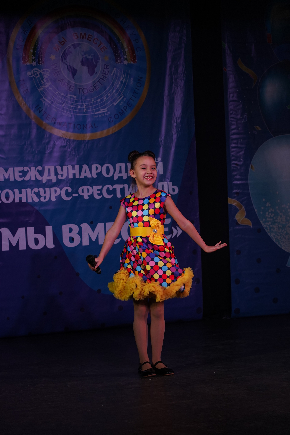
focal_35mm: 75
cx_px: 145
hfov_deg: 18.2
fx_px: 906
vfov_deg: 27.0
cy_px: 218
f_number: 5.6
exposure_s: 1/320
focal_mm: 75
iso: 1600
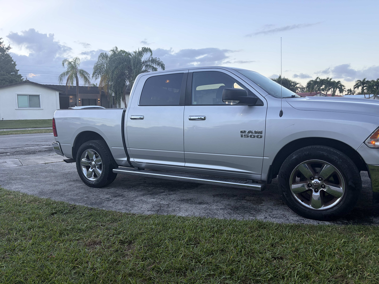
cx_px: 190
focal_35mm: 26
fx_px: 285
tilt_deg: -6.3
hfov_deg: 67.3
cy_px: 142
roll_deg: +0.7
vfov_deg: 53.1
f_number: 1.6
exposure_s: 1/346
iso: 50
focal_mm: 5.96
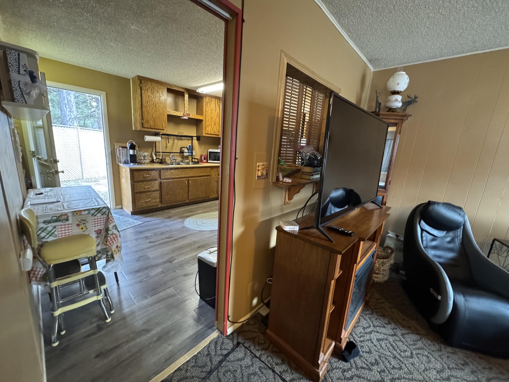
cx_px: 254
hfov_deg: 102.1
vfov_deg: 85.7
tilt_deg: -13.0
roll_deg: -2.8
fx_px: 206
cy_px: 191
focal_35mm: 14
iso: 1250
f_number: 2.2
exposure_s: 1/60
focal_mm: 2.22
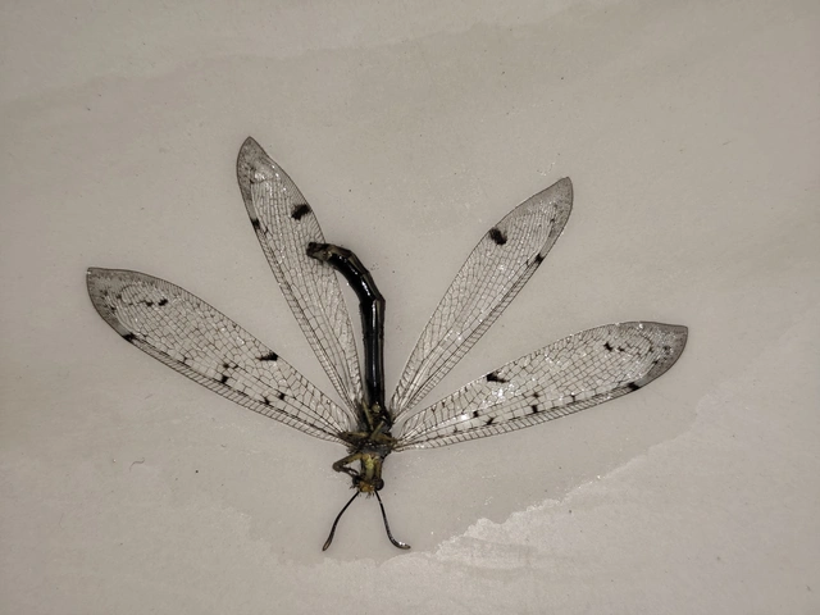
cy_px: 308
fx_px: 1090
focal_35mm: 46
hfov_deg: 41.2
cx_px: 410
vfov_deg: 31.5
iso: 400
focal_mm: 6.19
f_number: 1.65
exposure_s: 1/100
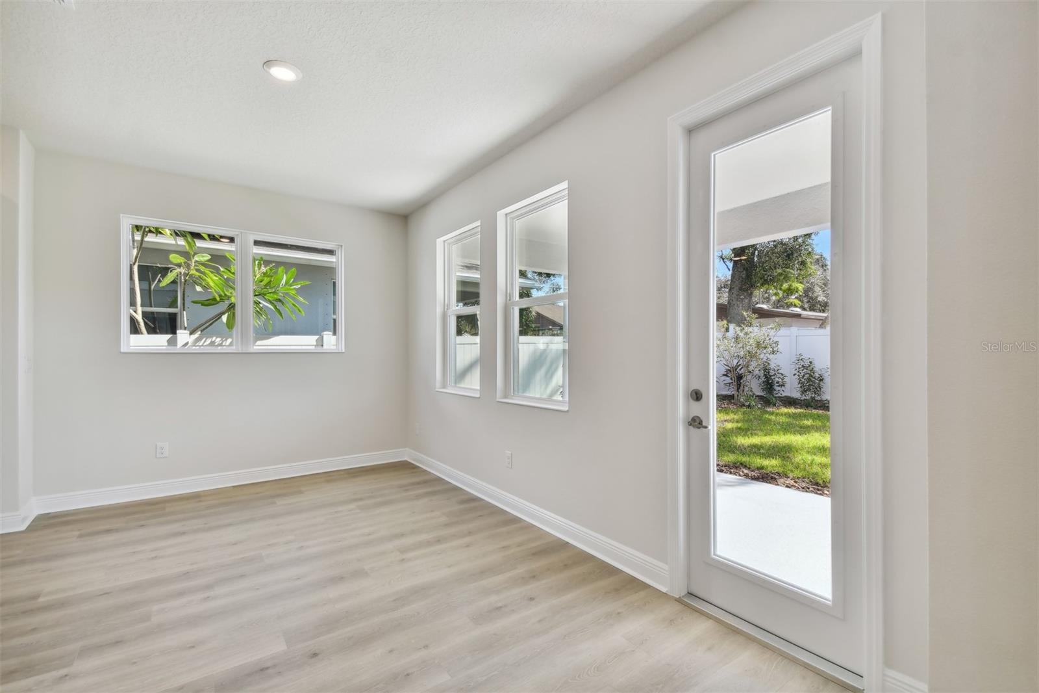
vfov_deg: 77.3
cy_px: 346
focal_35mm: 15
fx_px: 433
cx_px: 520
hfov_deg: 100.4
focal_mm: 10
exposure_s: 1/80
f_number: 7.1
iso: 100
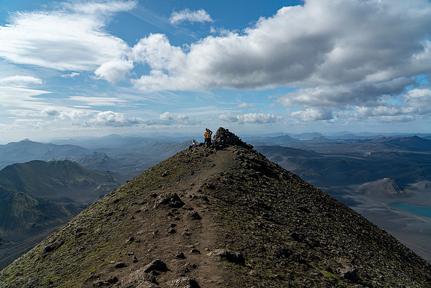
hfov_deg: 73.7
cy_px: 144
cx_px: 216
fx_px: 287
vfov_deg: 53.2
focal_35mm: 24
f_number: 6.3
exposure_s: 1/800
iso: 200
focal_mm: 24
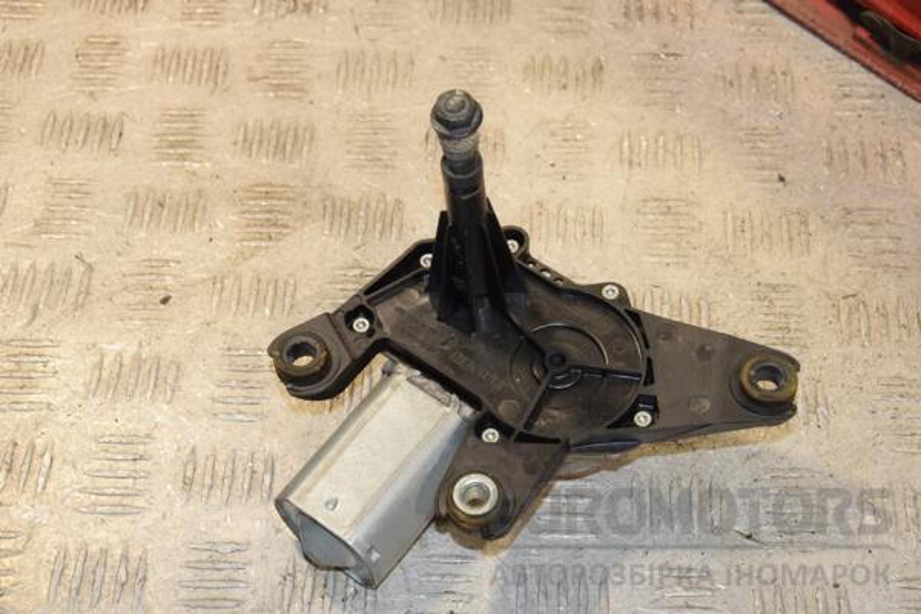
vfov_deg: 20.2
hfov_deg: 29.9
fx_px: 1727
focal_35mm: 68
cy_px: 307
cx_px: 460
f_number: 9
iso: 800
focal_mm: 45
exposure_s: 1/200
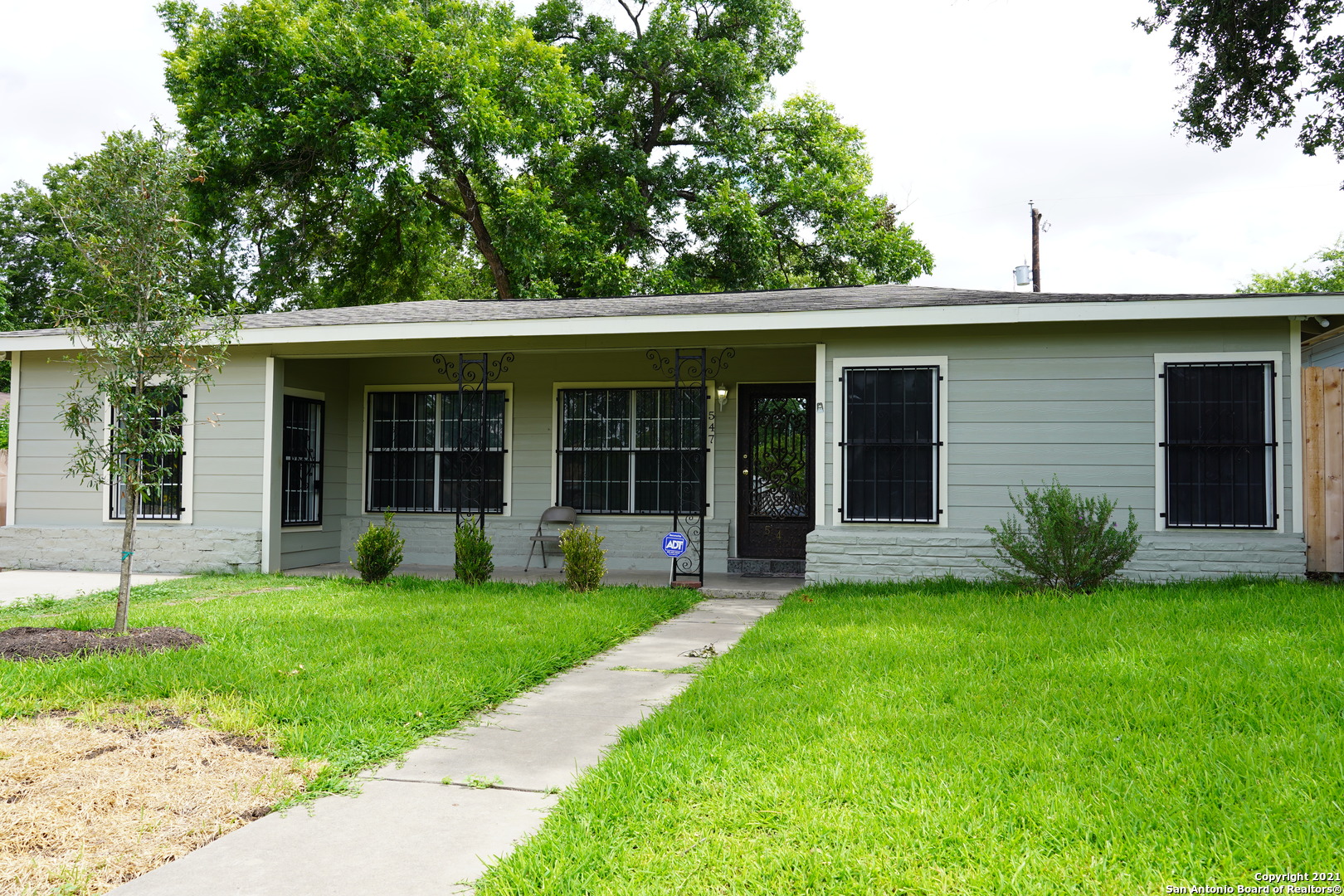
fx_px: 1045
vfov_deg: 46.4
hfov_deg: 65.5
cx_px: 672
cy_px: 448
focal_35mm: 28
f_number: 8
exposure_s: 1/125
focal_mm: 28
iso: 100
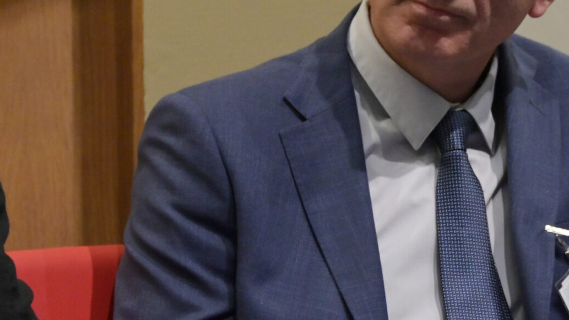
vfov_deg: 2.0
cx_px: 545
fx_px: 9007
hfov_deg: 3.6
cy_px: 150
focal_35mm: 597
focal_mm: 230
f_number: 5.6
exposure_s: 1/160
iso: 2000
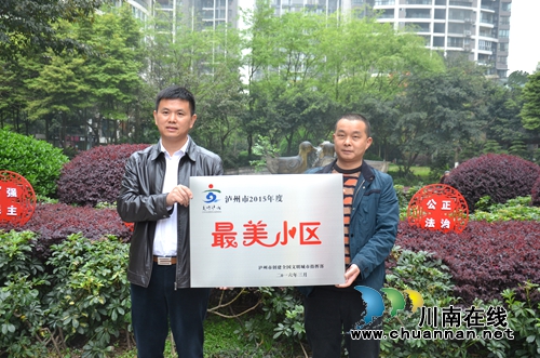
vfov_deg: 34.1
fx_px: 584
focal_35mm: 39
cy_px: 179
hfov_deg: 49.6
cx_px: 270
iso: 400
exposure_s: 1/80
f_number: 4.5
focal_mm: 26
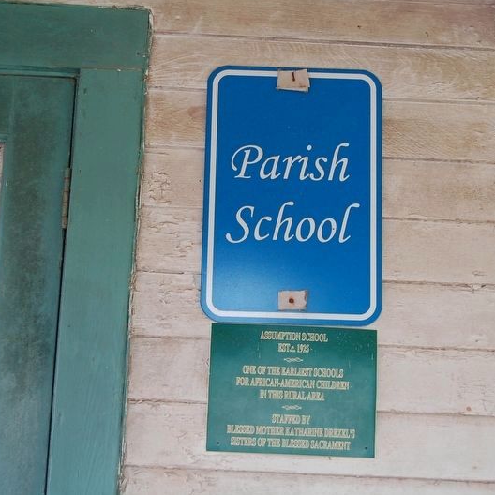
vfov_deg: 21.4
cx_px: 232
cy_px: 247
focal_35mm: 81
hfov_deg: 21.4
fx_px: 1310
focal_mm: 42
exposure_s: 1/60
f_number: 5.3
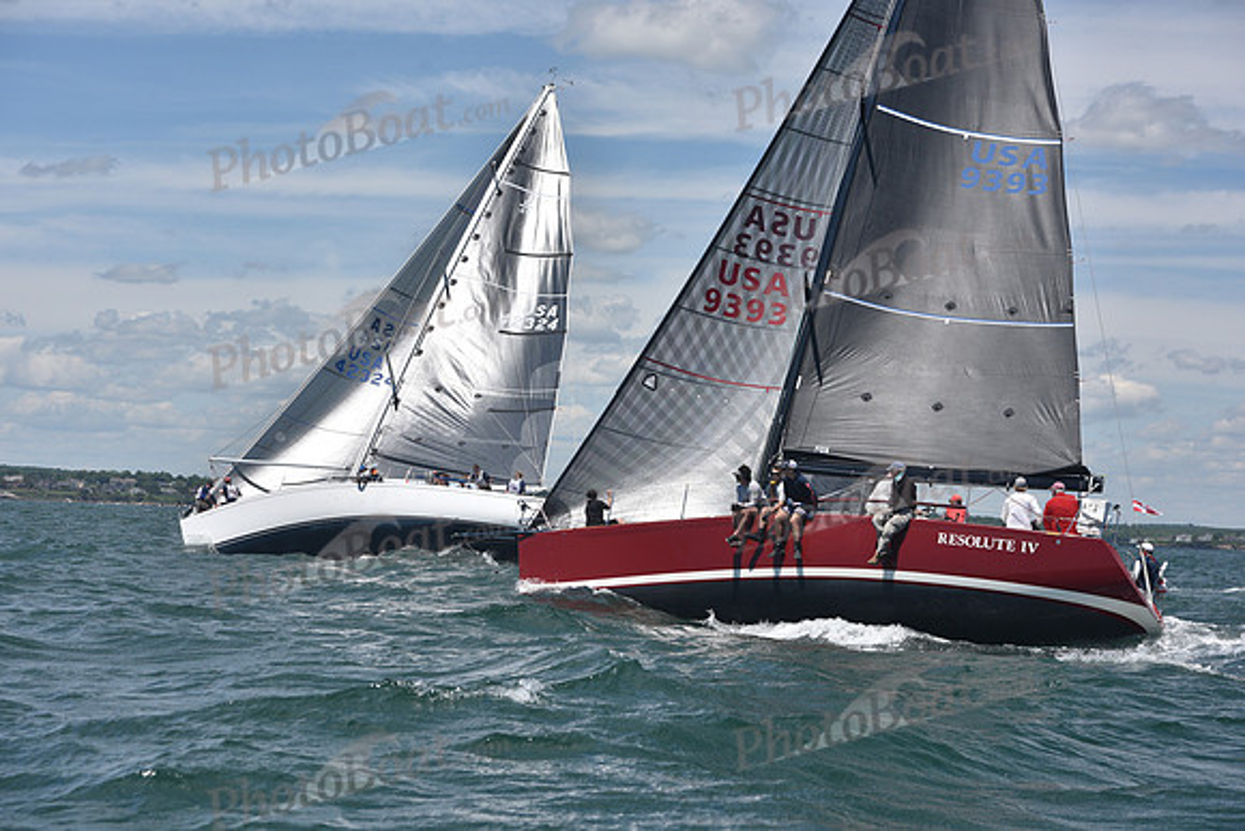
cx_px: 622
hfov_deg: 27.0
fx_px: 2594
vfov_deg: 18.2
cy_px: 416
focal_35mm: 75
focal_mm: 75
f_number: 8
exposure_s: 1/800
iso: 320
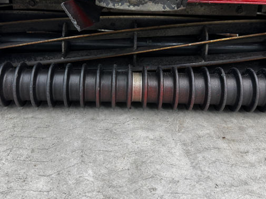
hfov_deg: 49.0
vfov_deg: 37.2
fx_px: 292
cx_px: 131
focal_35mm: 38
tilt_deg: -25.6
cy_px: 63
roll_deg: -1.7
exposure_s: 1/60
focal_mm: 6.76
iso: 100
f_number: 1.78
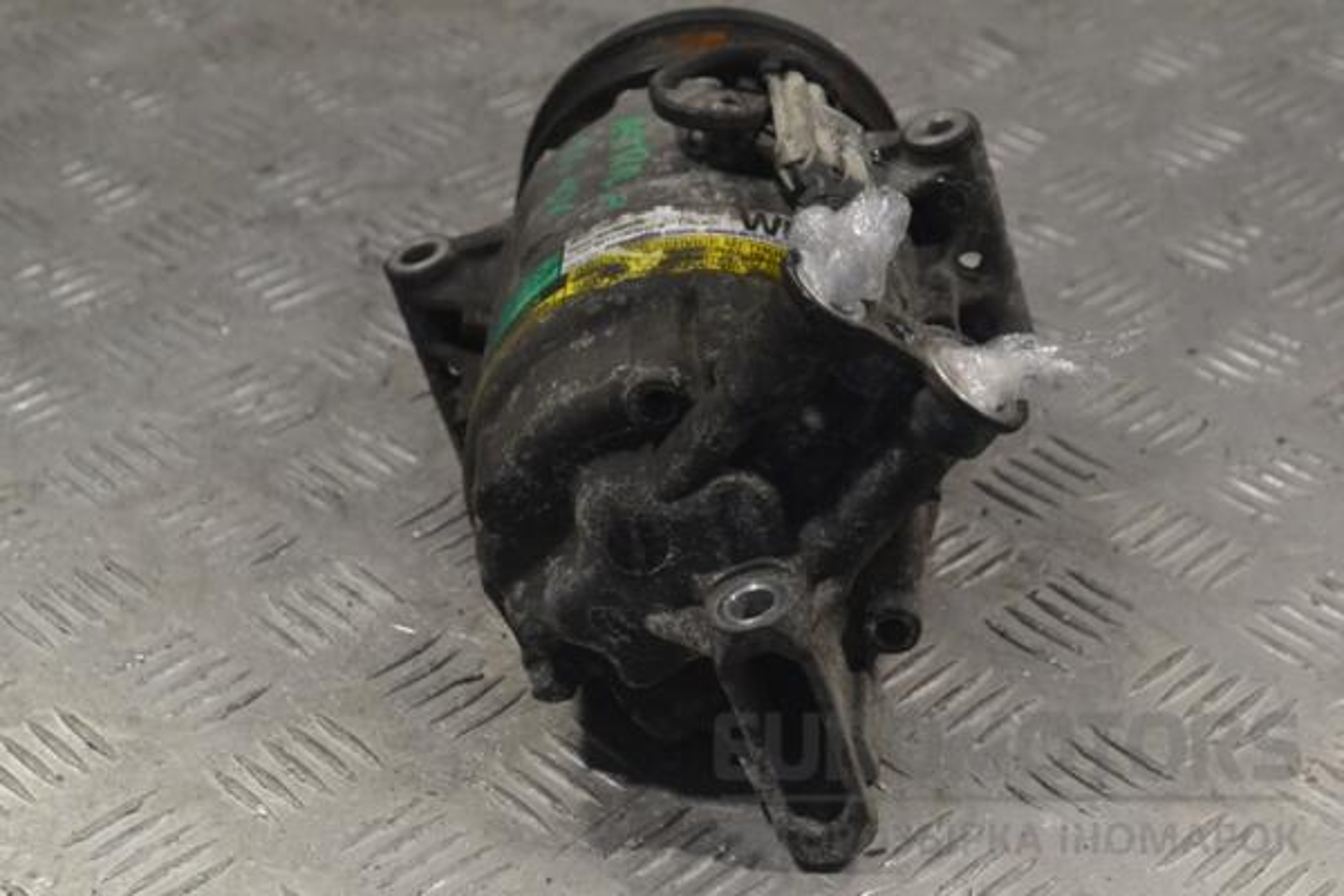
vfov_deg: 17.5
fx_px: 2912
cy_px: 448
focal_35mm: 78
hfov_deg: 26.0
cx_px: 672
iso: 3200
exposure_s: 1/320
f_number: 9
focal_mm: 52
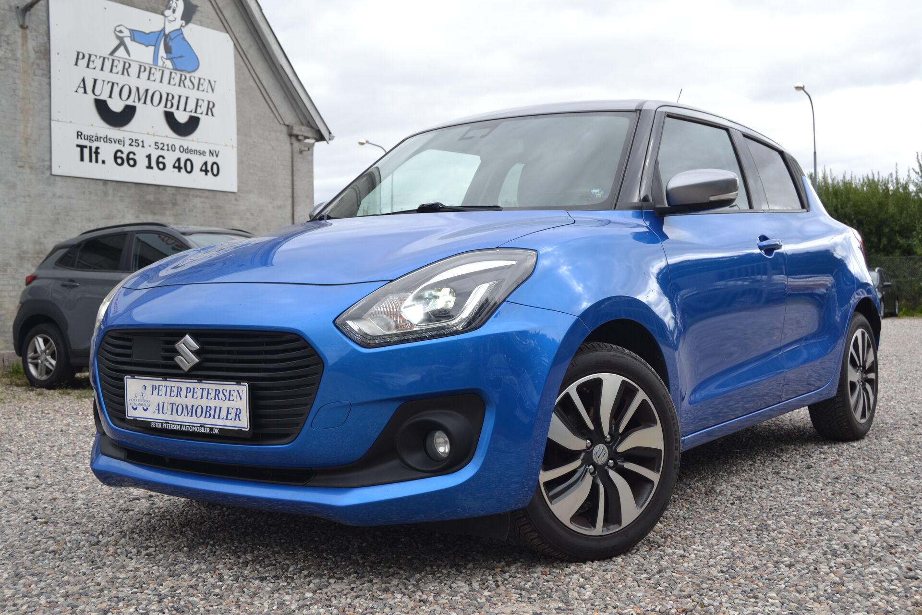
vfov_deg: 34.2
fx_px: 999
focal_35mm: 39
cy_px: 308
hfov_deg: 49.6
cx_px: 461
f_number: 7.1
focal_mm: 26
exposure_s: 1/200
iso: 100
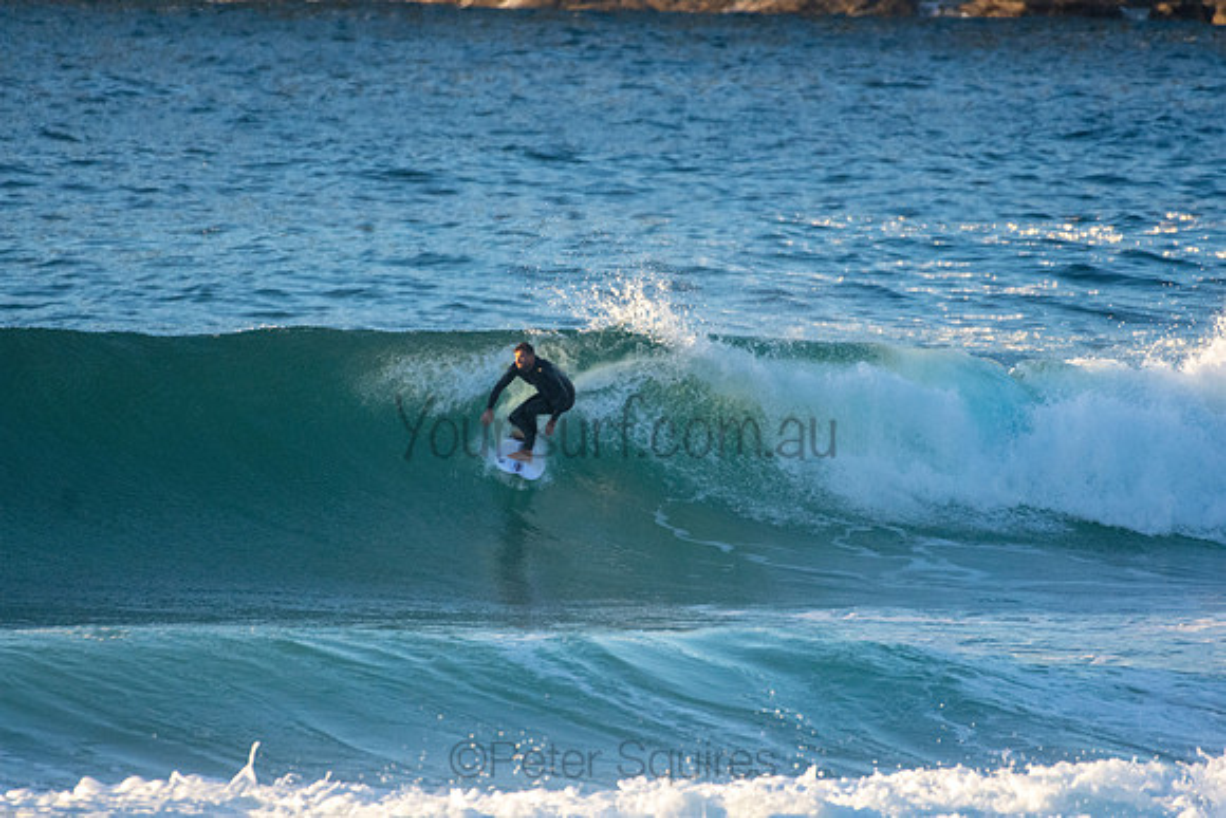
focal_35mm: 750
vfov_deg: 1.8
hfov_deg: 2.7
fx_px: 25546
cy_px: 409
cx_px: 613
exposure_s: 1/2000
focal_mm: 500
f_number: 5.6
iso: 1600
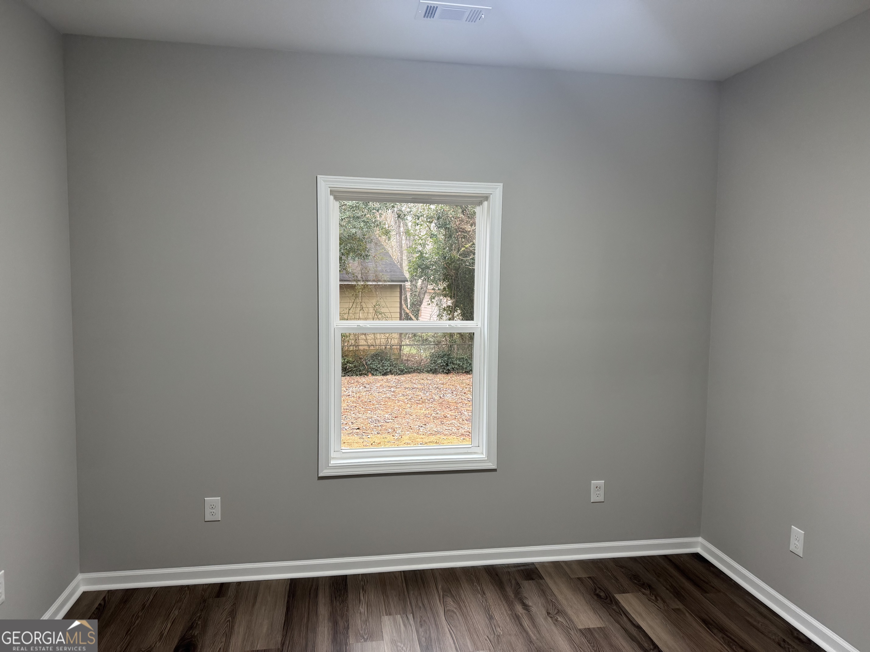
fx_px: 603
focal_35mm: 24
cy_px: 326
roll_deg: -0.8
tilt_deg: -3.5
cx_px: 435
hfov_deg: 71.6
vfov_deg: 56.8
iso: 200
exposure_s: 1/120
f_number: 1.78
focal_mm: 6.76
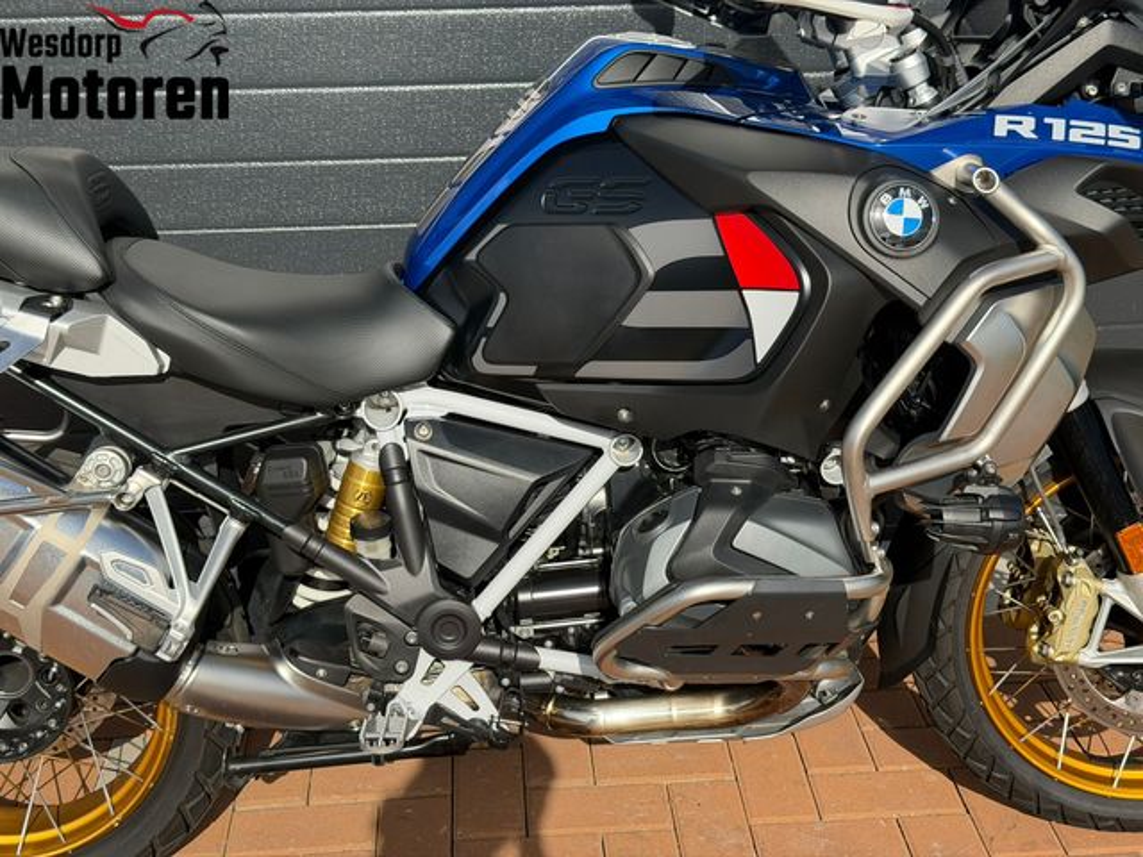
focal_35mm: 48
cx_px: 572
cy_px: 428
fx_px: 1585
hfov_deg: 39.7
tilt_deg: -22.4
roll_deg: +1.4
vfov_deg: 30.3
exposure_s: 1/4098
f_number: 1.78
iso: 80
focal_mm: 6.76
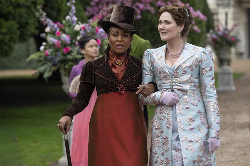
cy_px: 83
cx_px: 125
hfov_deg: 11.4
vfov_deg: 7.6
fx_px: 1249
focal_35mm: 180
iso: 500
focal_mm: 180
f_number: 5.6
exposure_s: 1/400
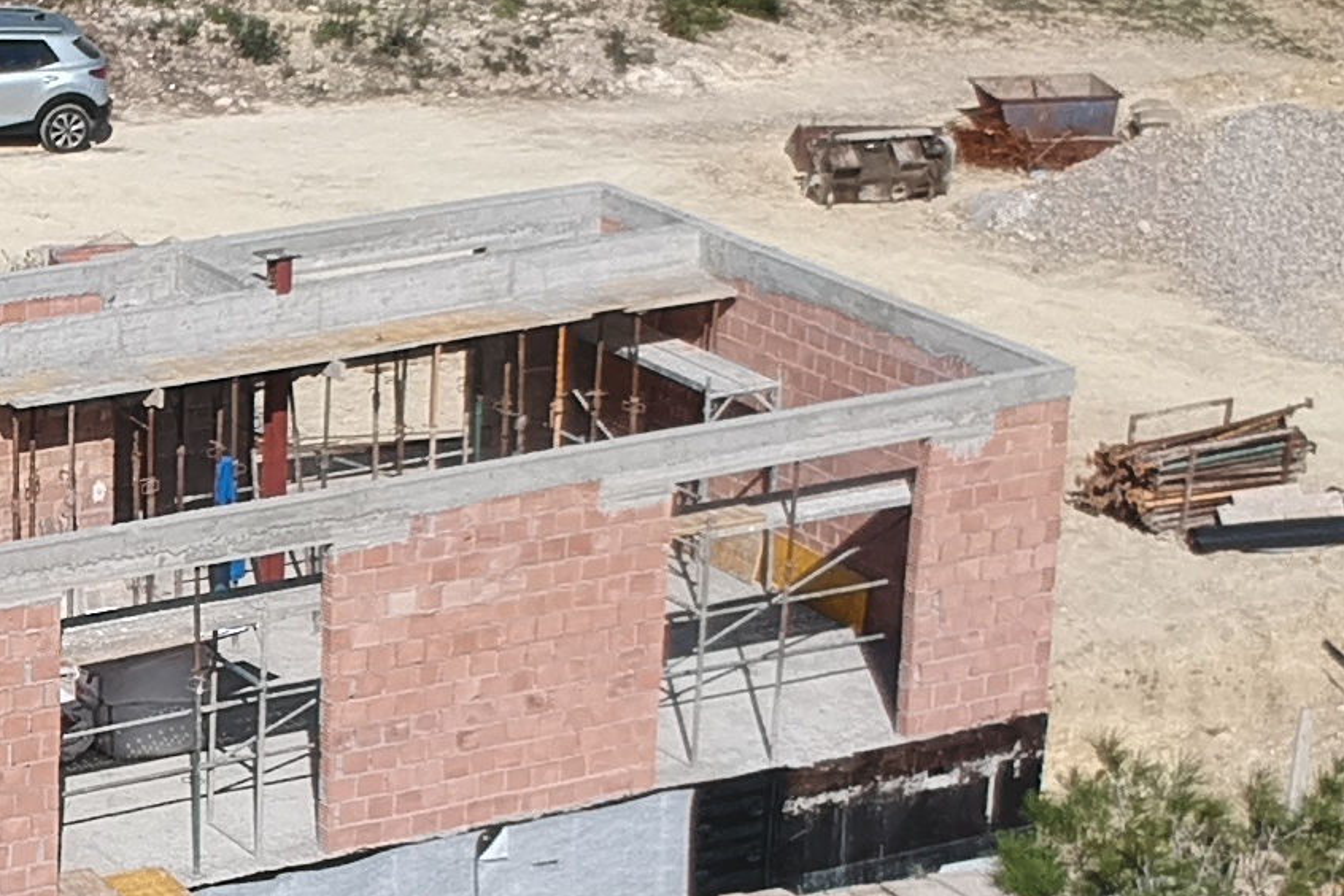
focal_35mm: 122
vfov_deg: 11.2
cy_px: 707
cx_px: -205
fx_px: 4554
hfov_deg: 16.2
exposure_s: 1/2000
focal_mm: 4.49
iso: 102
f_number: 2.6
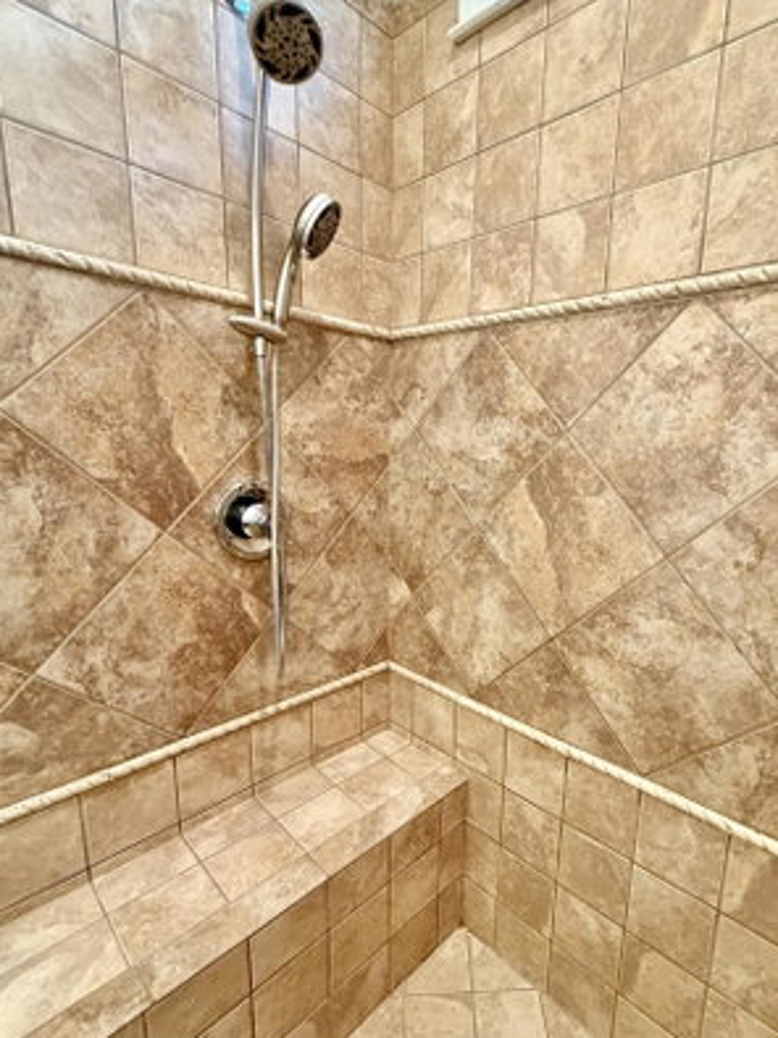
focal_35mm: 17
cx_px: 460
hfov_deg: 74.0
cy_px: 544
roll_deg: -2.0
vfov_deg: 91.0
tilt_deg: -11.5
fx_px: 510
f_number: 2.2
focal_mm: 2.22
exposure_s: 1/60
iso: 400
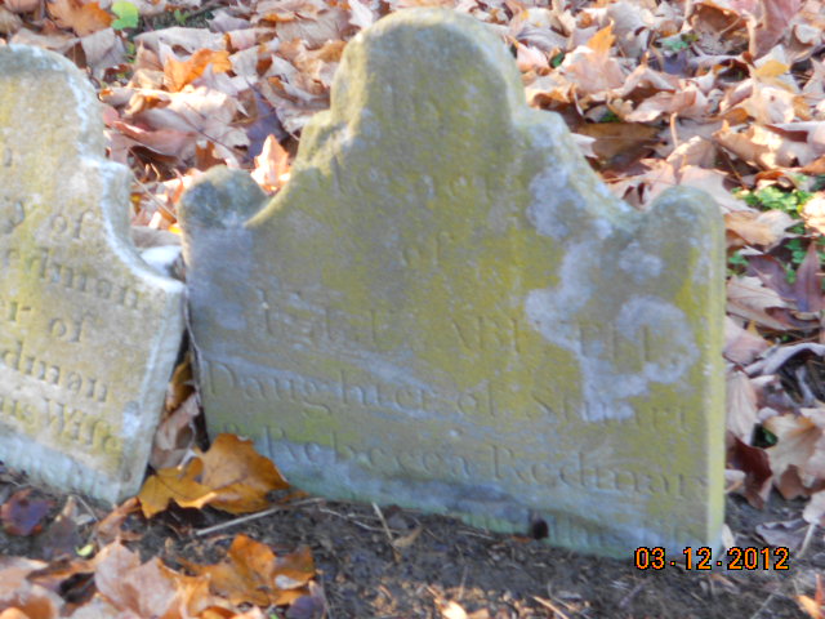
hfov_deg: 25.7
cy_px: 310
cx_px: 412
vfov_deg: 19.4
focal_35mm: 76
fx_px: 1811
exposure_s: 1/13
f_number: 5.8
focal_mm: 13.5
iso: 80
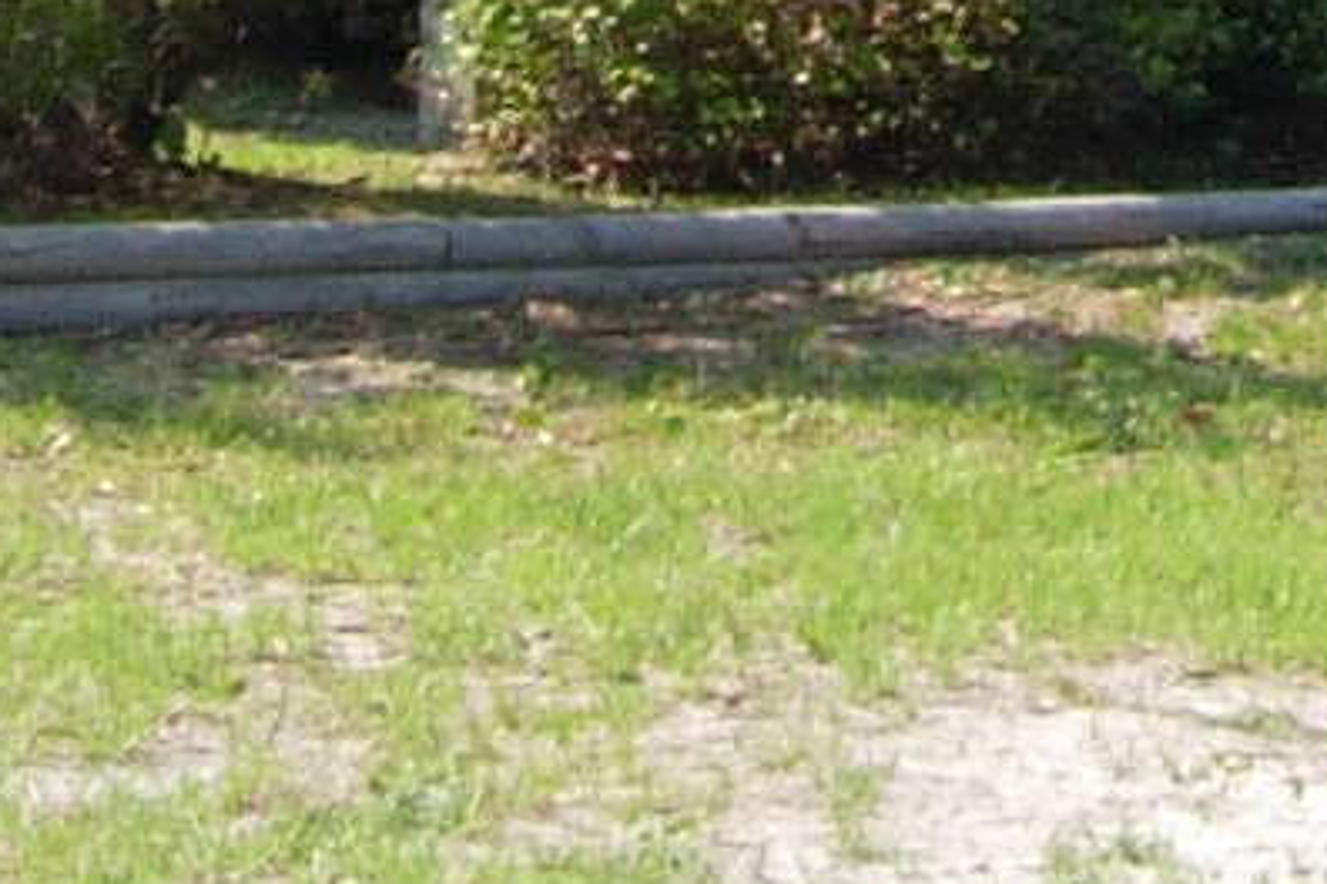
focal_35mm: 259
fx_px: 9546
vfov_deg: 5.1
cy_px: -1363
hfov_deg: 7.9
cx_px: 1592
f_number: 2.8
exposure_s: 1/912
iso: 79
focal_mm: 7.8
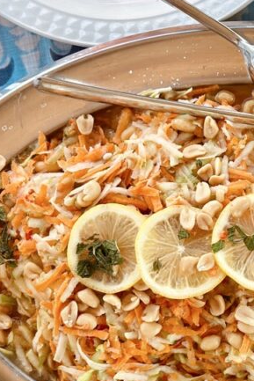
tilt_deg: -86.4
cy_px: 225
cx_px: 261
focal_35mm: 118
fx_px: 1248
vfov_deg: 17.3
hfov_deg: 11.5
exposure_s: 1/203
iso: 80
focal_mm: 6.86
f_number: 1.78
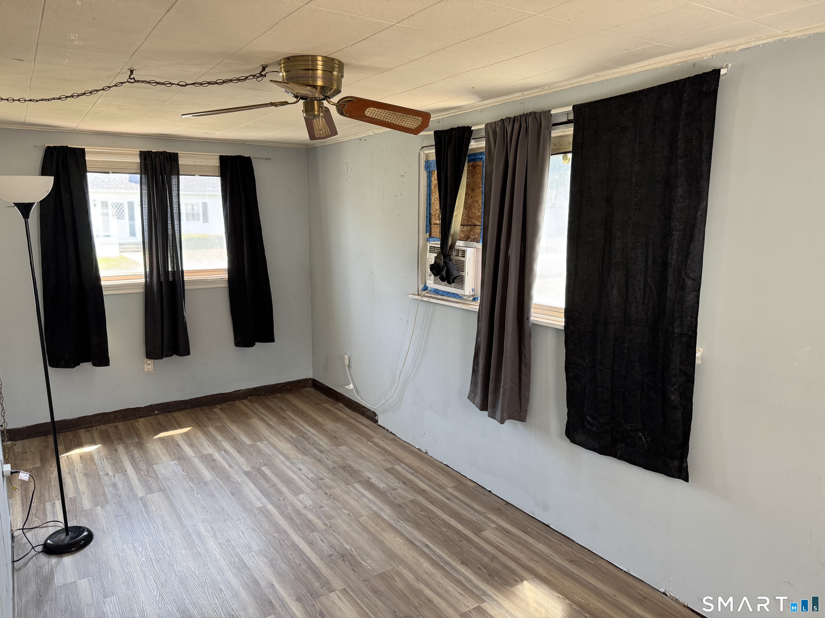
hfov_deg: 71.6
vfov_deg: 56.8
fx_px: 572
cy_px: 309
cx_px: 412
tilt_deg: -9.7
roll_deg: -0.4
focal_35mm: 24
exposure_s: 1/121
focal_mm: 6.76
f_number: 1.78
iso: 160
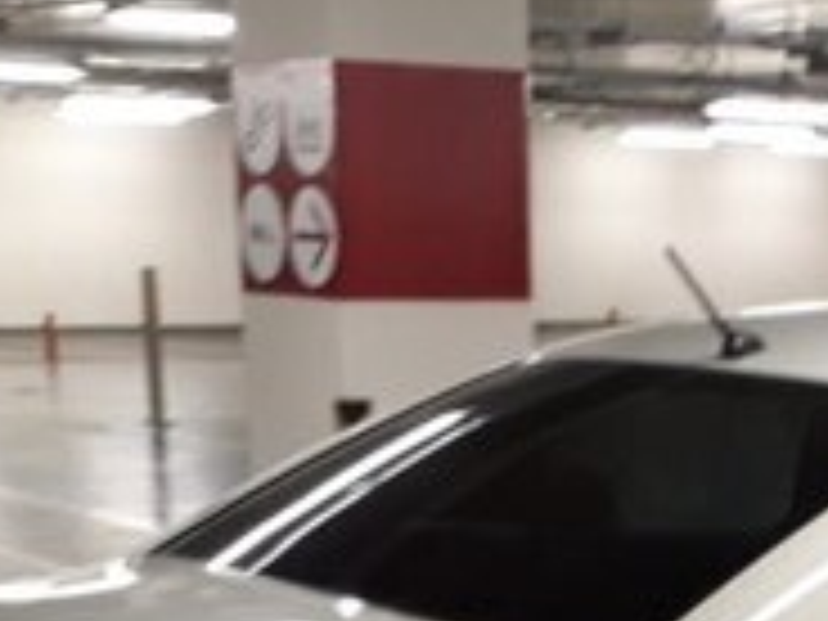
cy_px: 916
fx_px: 2320
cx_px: 860
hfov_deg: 19.5
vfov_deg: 14.3
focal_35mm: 97
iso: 100
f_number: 1.9
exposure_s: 1/30
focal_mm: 3.6
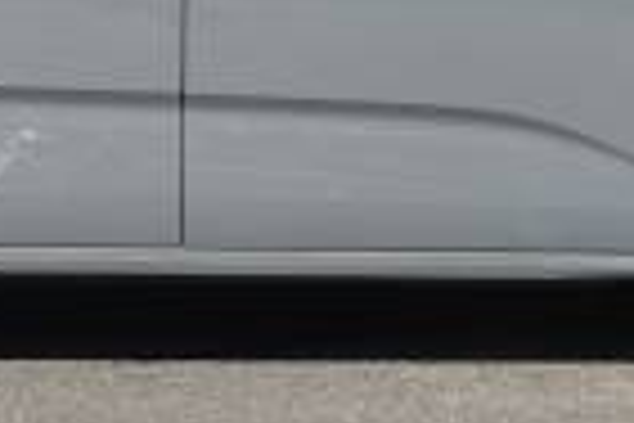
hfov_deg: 10.7
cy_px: -238
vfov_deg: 7.0
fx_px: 3371
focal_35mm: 191
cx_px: 112
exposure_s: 1/250
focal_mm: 42.1
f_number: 5
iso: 100
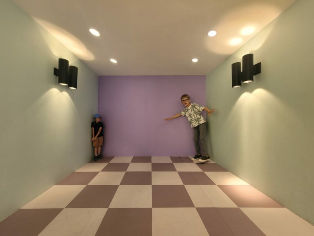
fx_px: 118
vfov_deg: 89.9
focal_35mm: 13
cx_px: 157
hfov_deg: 106.2
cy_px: 118
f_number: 2.2
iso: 40
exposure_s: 1/116
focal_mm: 1.74
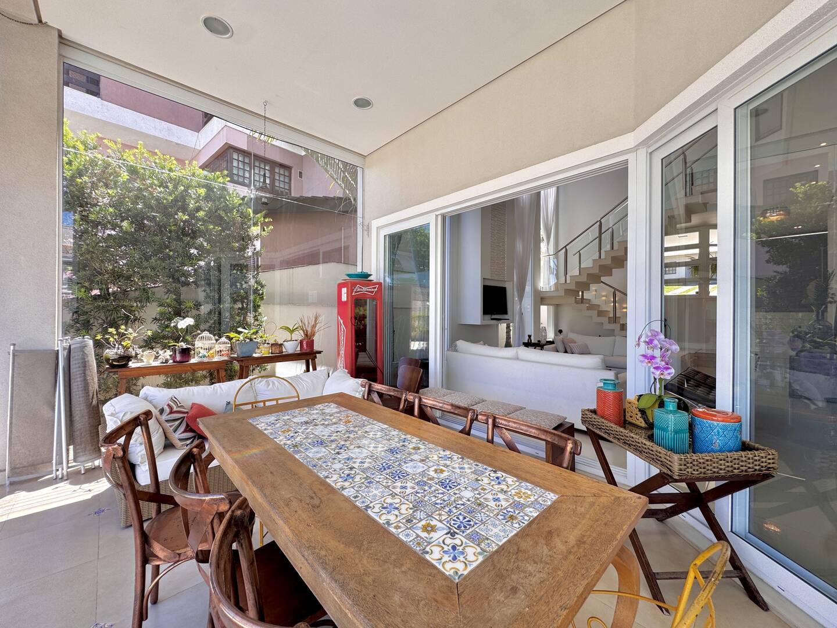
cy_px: 314
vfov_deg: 85.7
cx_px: 418
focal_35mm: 14
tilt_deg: -1.4
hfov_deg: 102.1
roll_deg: -0.3
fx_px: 339
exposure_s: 1/197
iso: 40
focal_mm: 2.22
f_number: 2.2
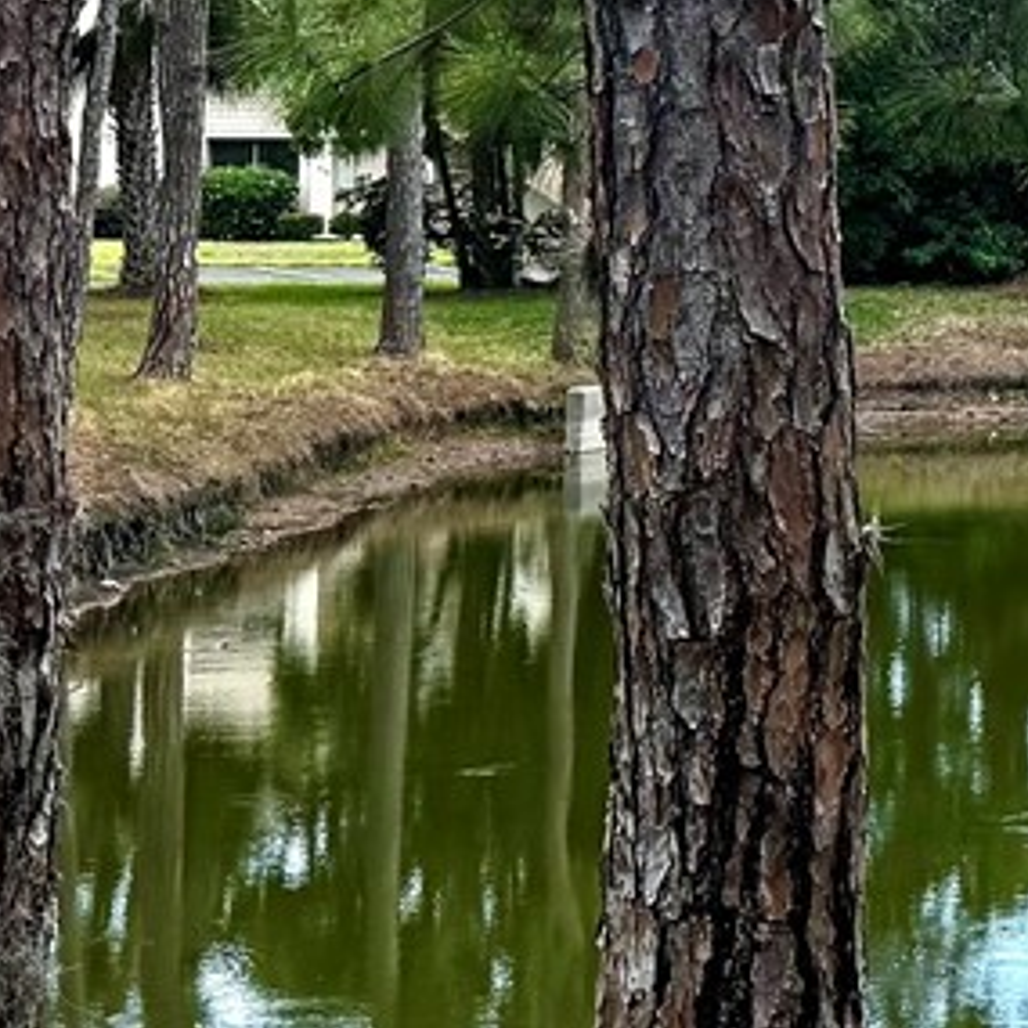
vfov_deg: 14.4
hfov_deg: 12.9
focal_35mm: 119
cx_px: 2009
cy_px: -36
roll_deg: -0.6
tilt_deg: +2.4
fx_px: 3998
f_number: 1.78
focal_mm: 6.76
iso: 80
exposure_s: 1/2710
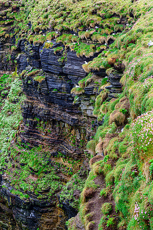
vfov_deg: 34.5
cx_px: 76
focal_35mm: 58
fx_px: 370
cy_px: 115
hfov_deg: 23.4
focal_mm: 58
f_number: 8
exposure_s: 1/60
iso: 560
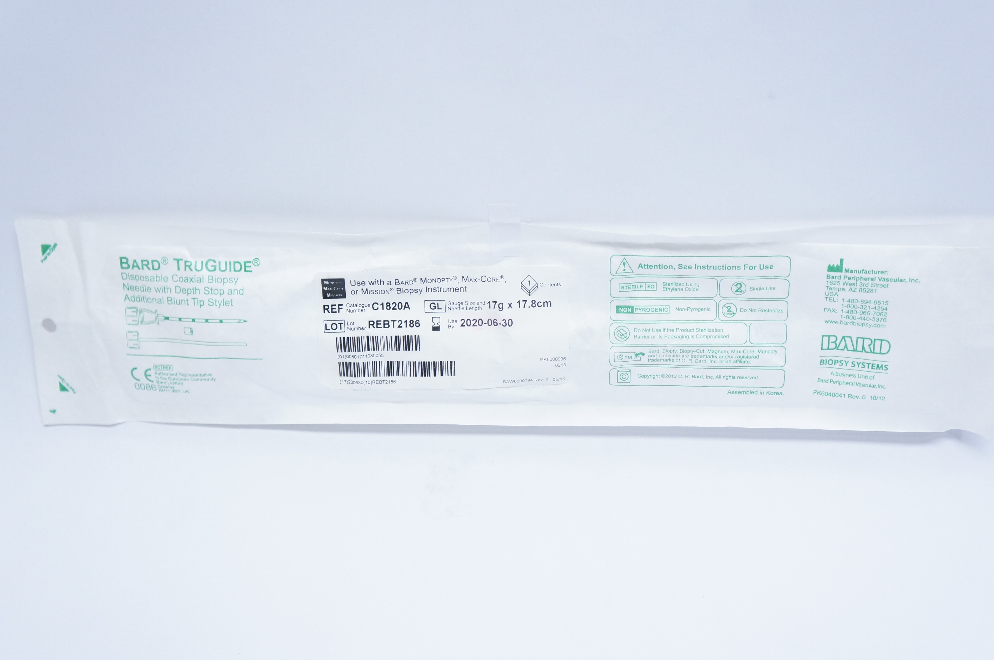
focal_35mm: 41
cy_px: 337
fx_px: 1118
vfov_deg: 32.9
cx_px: 511
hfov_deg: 47.9
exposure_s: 1/250
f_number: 4
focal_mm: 25
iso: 1600
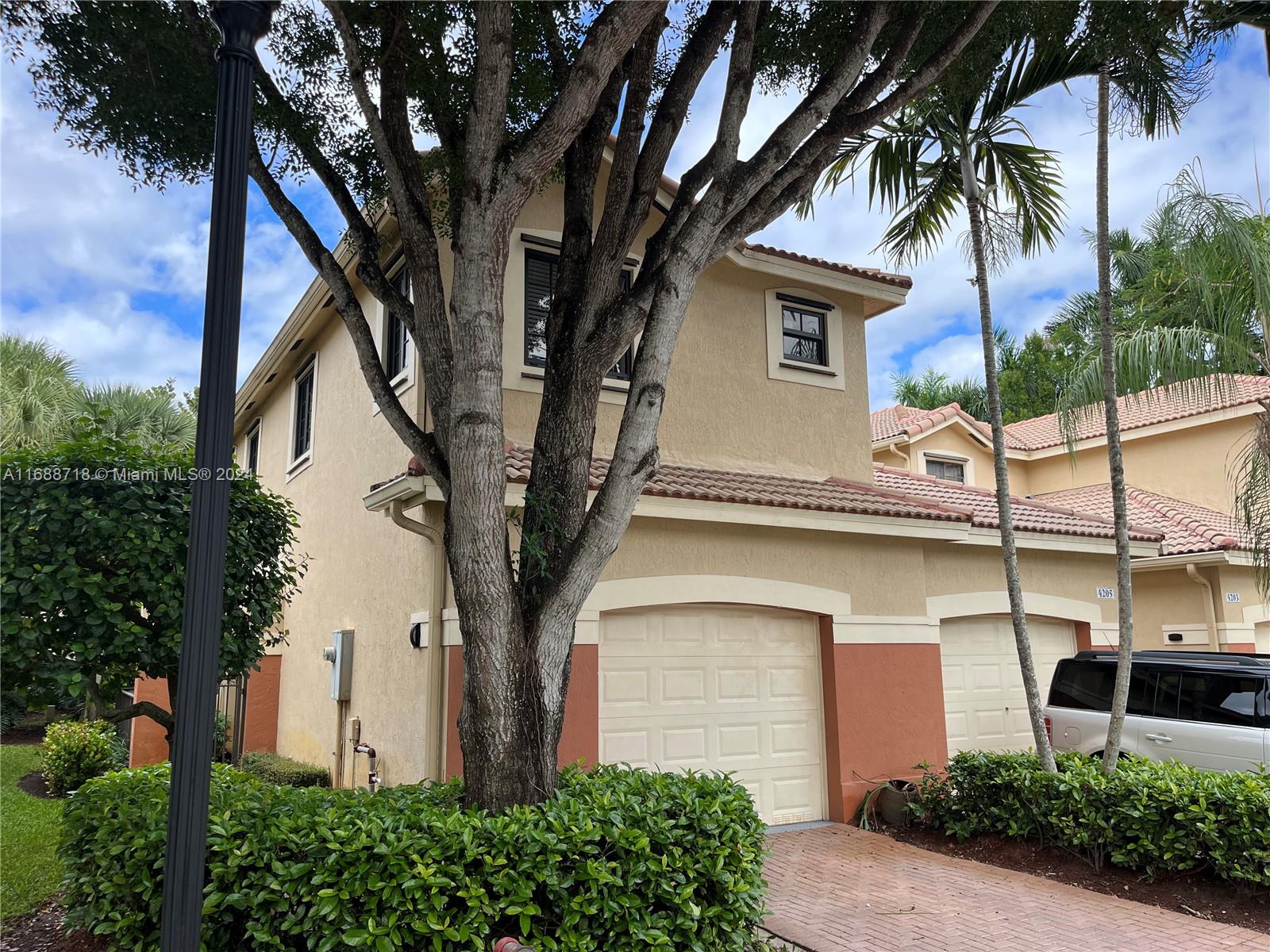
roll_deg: +0.5
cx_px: 635
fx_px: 954
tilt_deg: +10.3
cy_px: 476
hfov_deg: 67.3
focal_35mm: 26
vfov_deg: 53.1
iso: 50
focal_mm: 5.1
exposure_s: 1/1294
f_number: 1.6
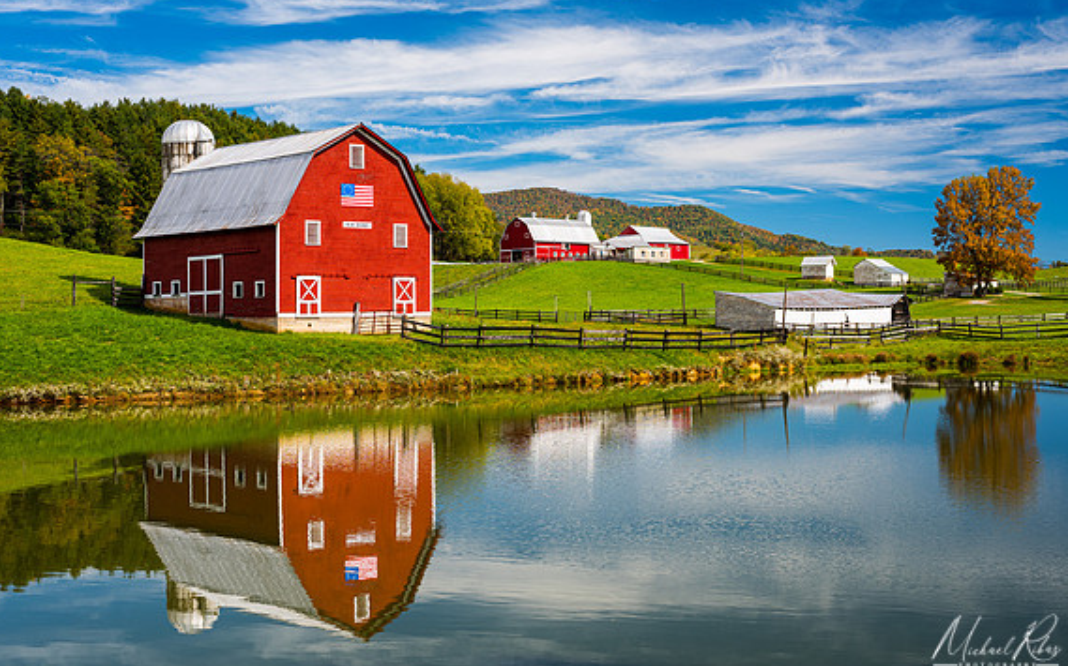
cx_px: 535
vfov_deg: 24.8
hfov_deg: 38.9
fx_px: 1513
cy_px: 322
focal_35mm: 52
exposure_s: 1/40
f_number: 11
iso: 64
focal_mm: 50
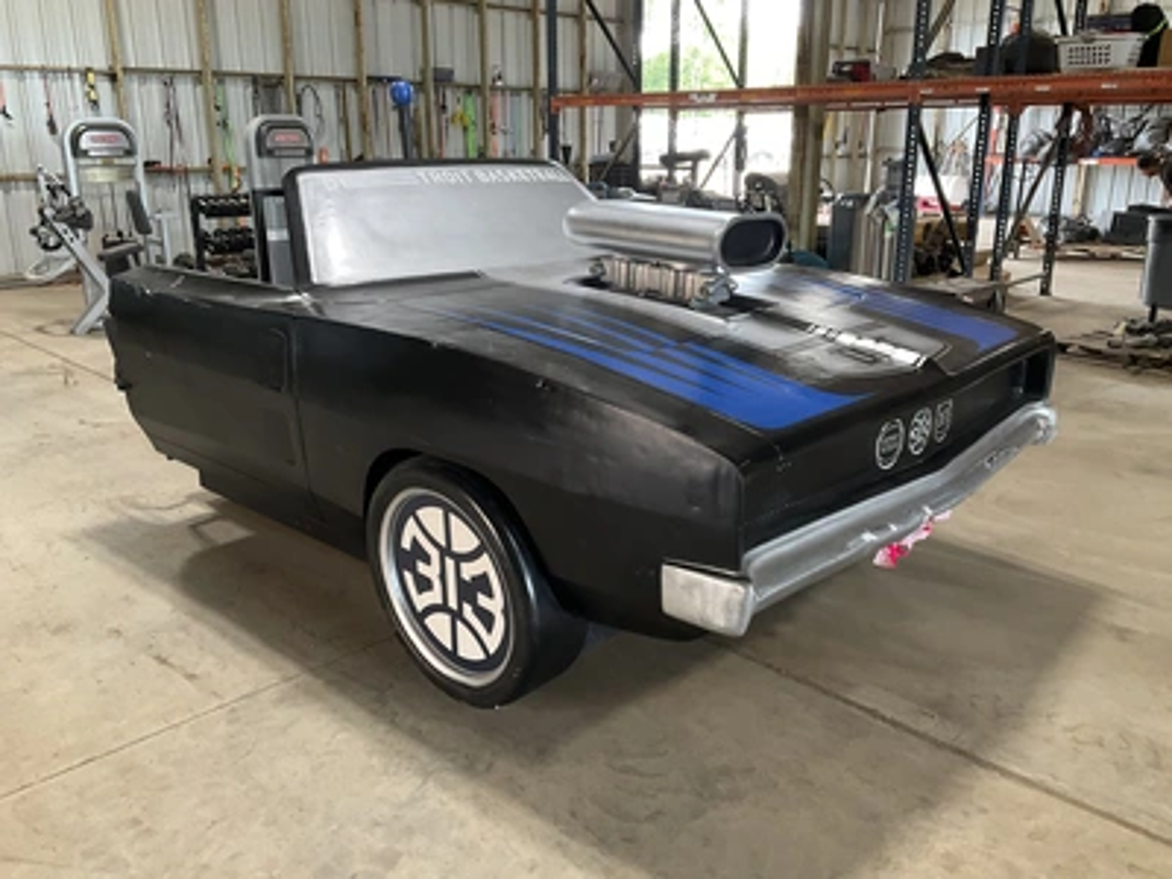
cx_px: 586
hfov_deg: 61.7
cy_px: 440
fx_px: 982
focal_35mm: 29
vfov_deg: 48.2
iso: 100
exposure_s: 1/60
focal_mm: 3
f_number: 1.8
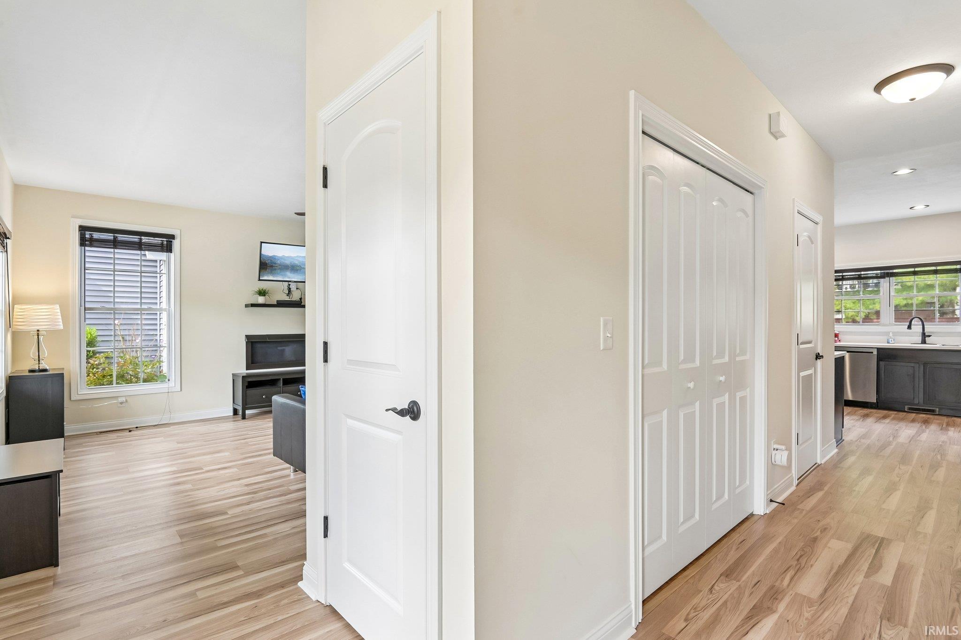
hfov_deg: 96.7
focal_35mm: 16
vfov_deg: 73.7
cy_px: 320
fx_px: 427
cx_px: 480
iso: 100
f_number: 8
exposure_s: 1/15
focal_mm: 16
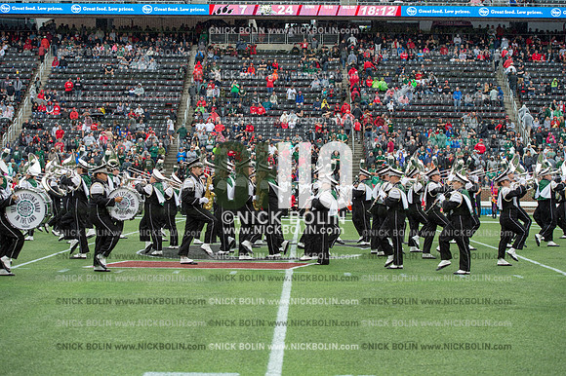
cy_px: 188
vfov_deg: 16.6
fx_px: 1288
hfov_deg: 24.8
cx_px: 283
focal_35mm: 82
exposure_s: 1/500
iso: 400
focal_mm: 82
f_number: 4
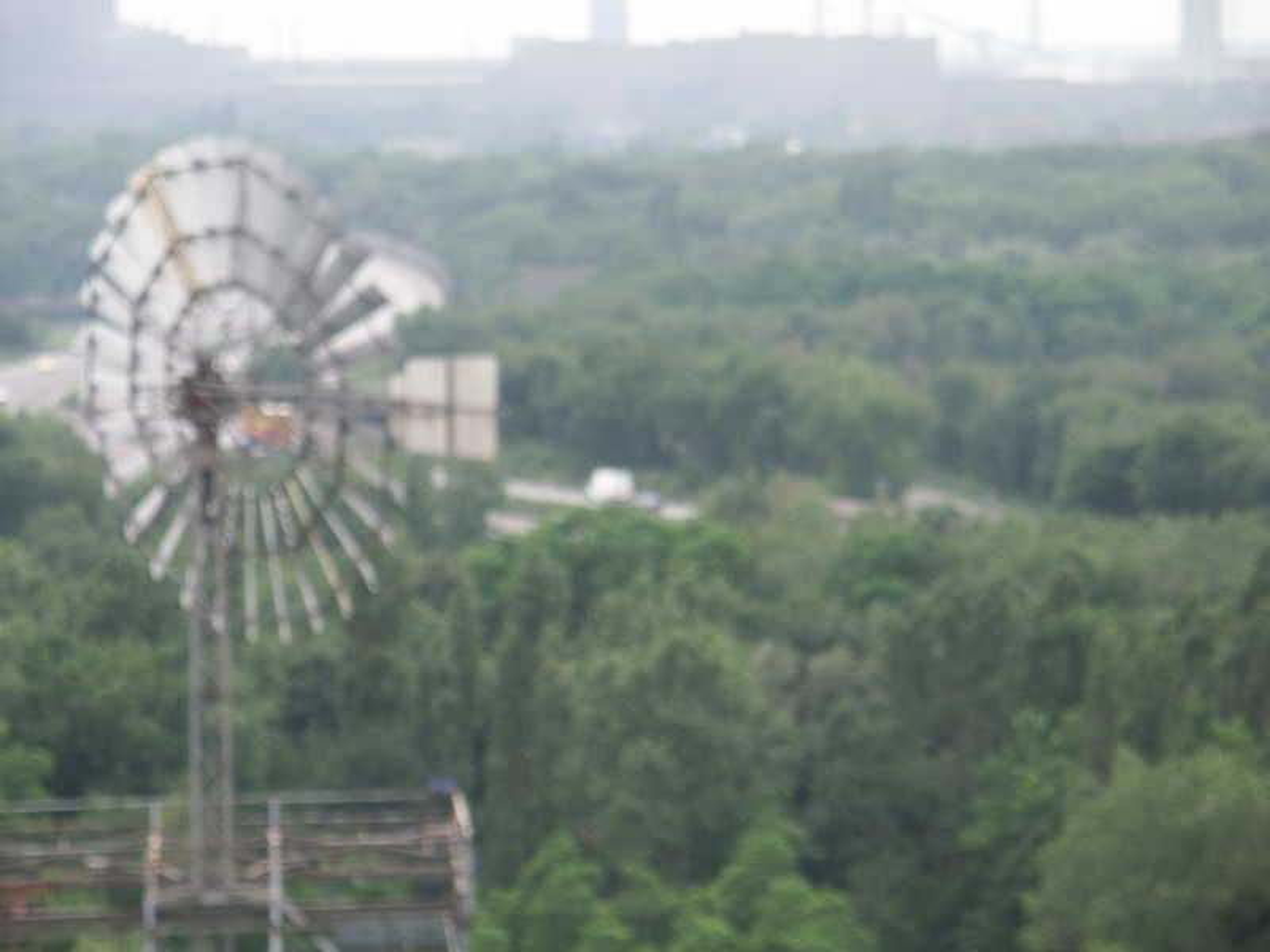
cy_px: 476
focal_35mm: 199
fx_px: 7301
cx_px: 635
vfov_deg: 7.5
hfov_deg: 9.9
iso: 100
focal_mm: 50.25
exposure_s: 1/250
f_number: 3.5
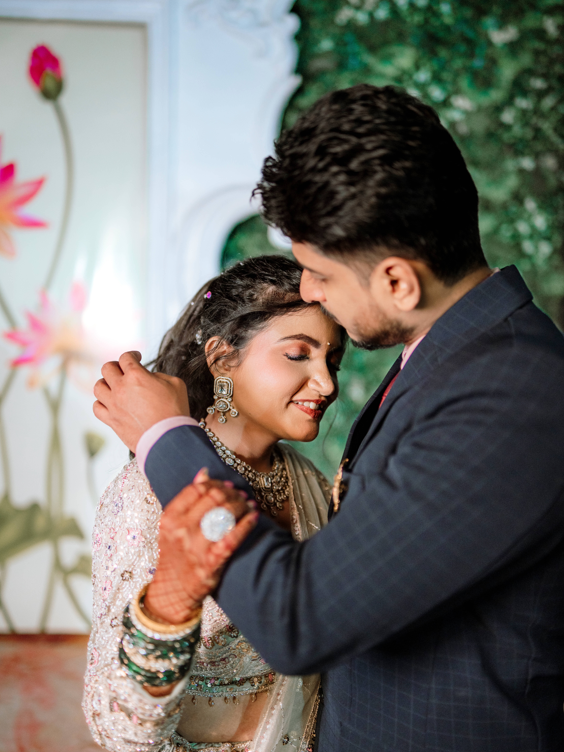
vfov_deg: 48.9
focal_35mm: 38
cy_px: 424
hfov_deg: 37.7
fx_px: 825
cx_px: 282
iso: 640
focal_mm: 35
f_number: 1.4
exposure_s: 1/400
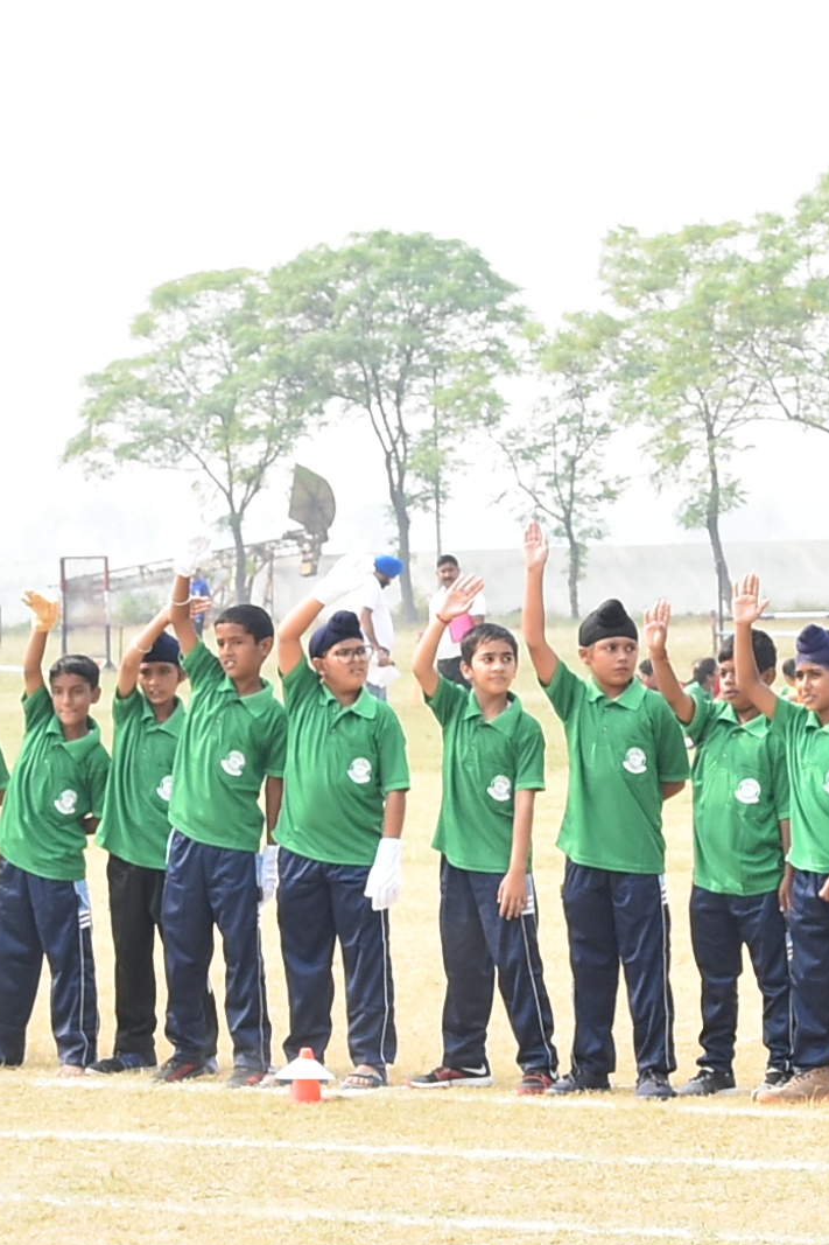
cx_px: 1073
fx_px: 5463
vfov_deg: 13.0
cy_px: 768
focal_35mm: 158
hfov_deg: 8.6
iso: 320
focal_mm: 25
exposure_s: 1/400
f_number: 6.3
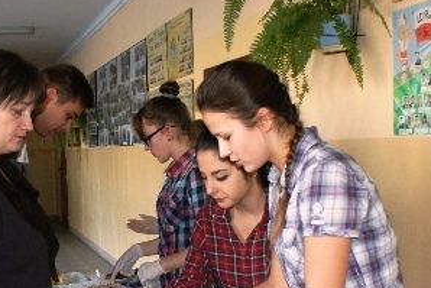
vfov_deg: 23.2
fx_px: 695
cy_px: 209
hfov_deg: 34.1
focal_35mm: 58
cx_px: 140
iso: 400
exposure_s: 1/60
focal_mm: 18
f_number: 5.6
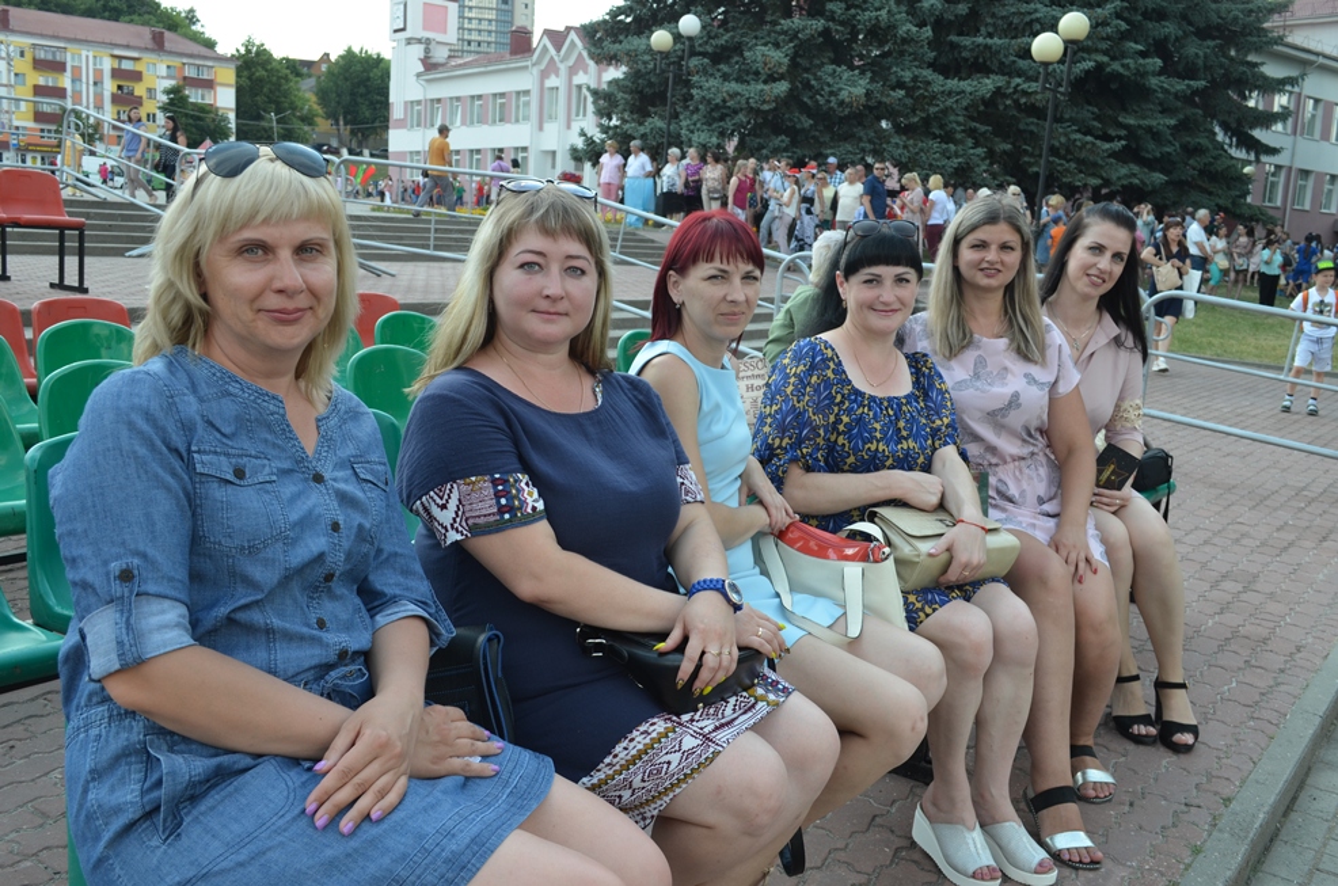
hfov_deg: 57.3
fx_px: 1224
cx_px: 669
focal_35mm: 33
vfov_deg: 39.8
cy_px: 443
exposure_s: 1/200
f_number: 7.1
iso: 200
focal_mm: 22
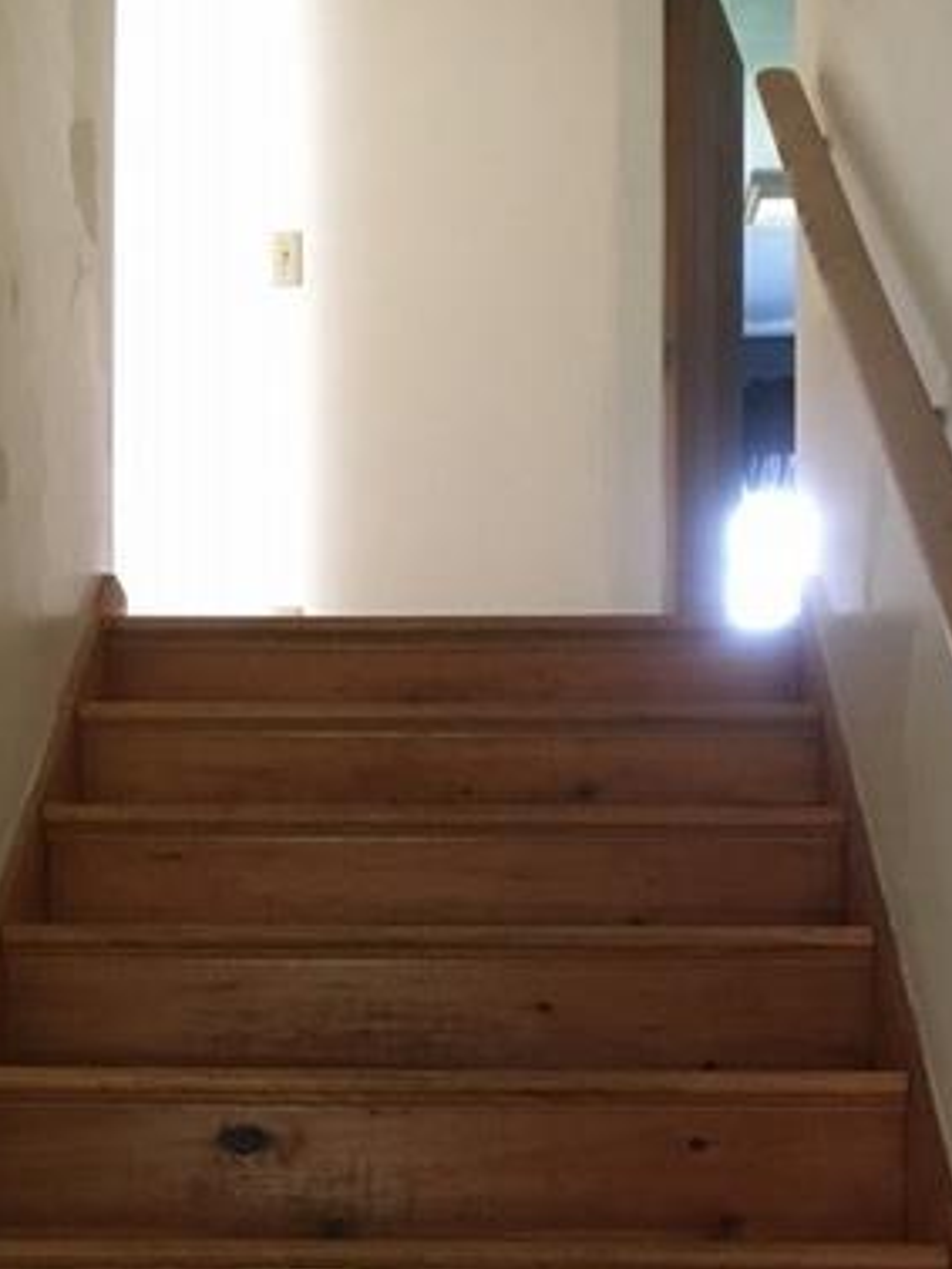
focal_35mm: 59
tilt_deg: +1.2
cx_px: 505
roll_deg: -0.1
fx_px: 2162
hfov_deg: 24.8
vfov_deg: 30.7
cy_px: 1222
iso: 200
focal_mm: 4.15
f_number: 2.2
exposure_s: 1/24
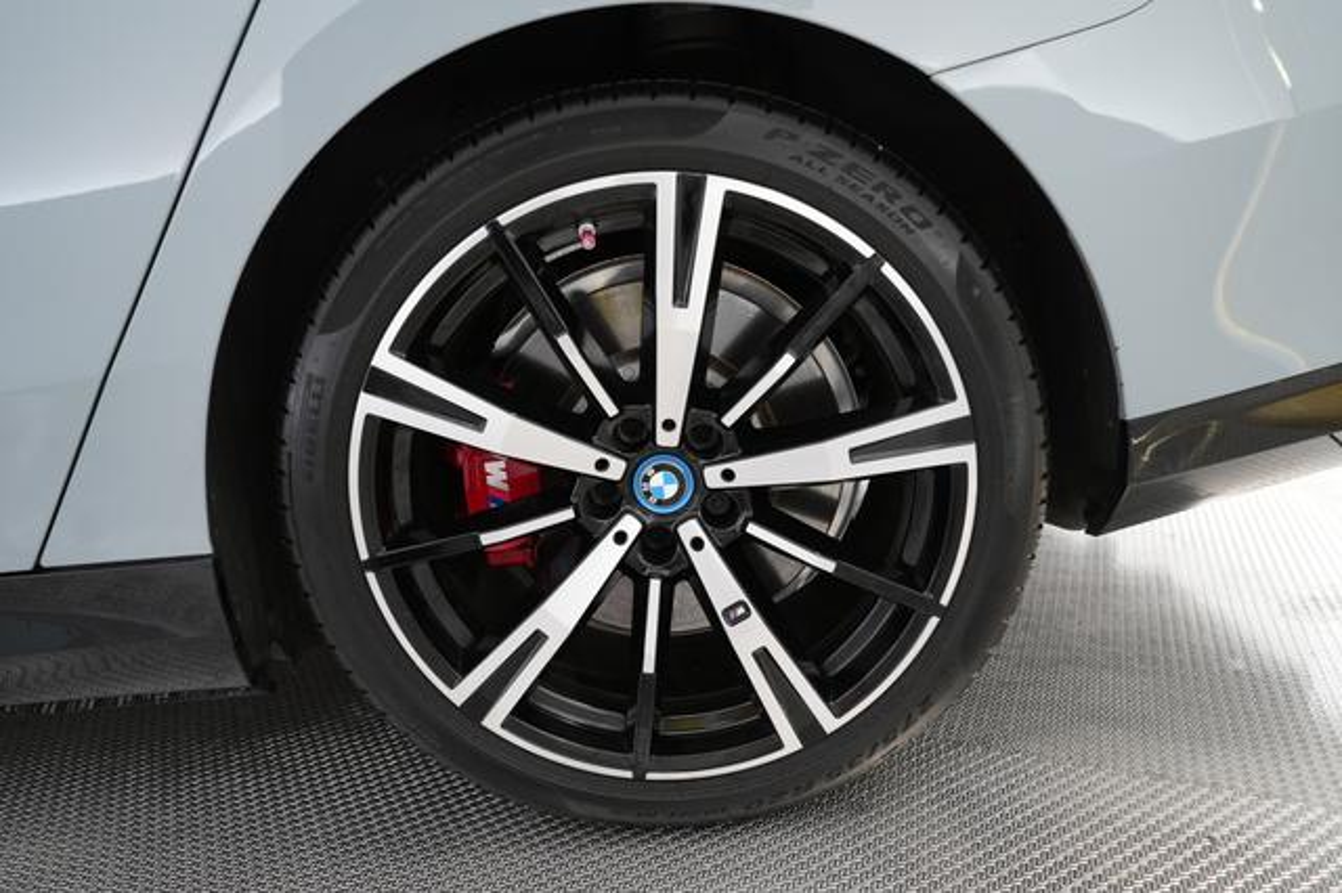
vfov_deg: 53.1
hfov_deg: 73.8
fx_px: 894
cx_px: 671
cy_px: 446
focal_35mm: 24
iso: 640
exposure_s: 1/30
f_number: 2.8
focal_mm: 24
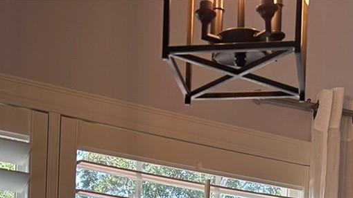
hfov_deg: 23.9
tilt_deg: -2.1
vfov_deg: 11.9
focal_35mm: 89
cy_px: 414
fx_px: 833
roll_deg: -2.1
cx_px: 188
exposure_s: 1/123
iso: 32
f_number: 1.5
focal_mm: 5.7
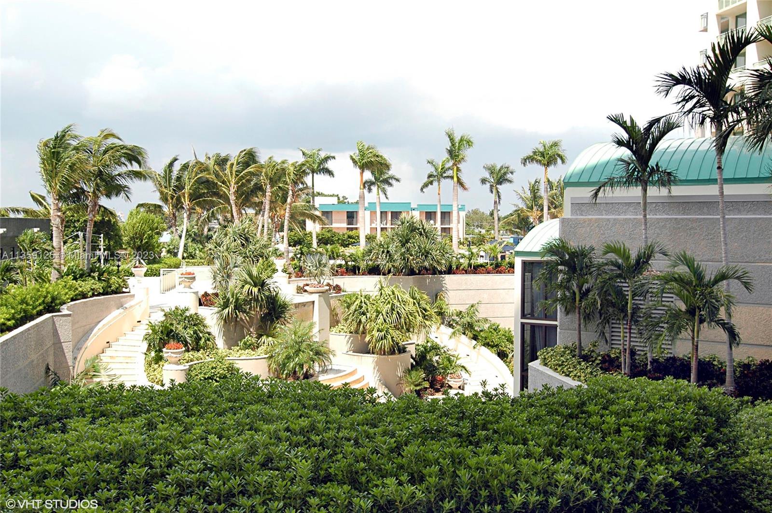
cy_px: 256
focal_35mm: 36
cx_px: 386
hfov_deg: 53.2
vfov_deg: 36.8
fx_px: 771
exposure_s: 1/250
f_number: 10
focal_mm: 24
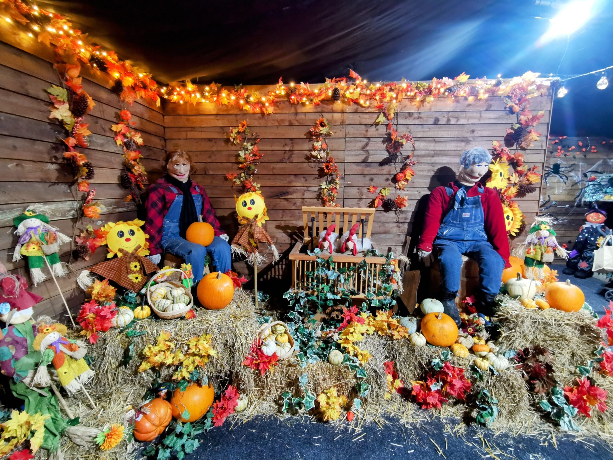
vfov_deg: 78.1
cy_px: 230
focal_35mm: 16
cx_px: 306
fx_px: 283
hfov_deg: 94.5
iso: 640
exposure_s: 1/20
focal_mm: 2.35
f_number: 2.2
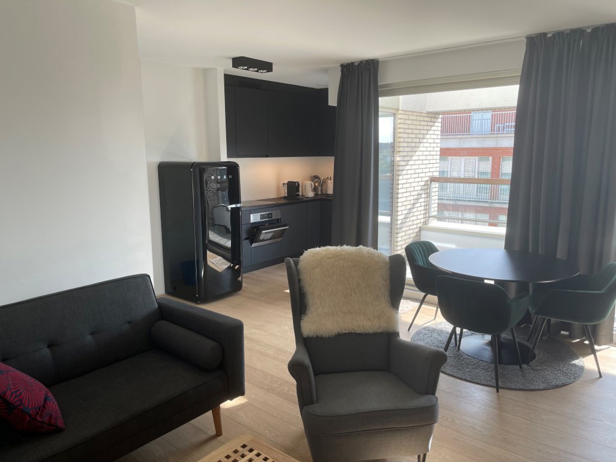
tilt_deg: -9.7
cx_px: 308
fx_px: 445
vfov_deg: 54.9
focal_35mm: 25
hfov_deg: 69.4
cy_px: 231
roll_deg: -0.2
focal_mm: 5.1
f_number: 1.6
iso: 32
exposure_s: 1/228
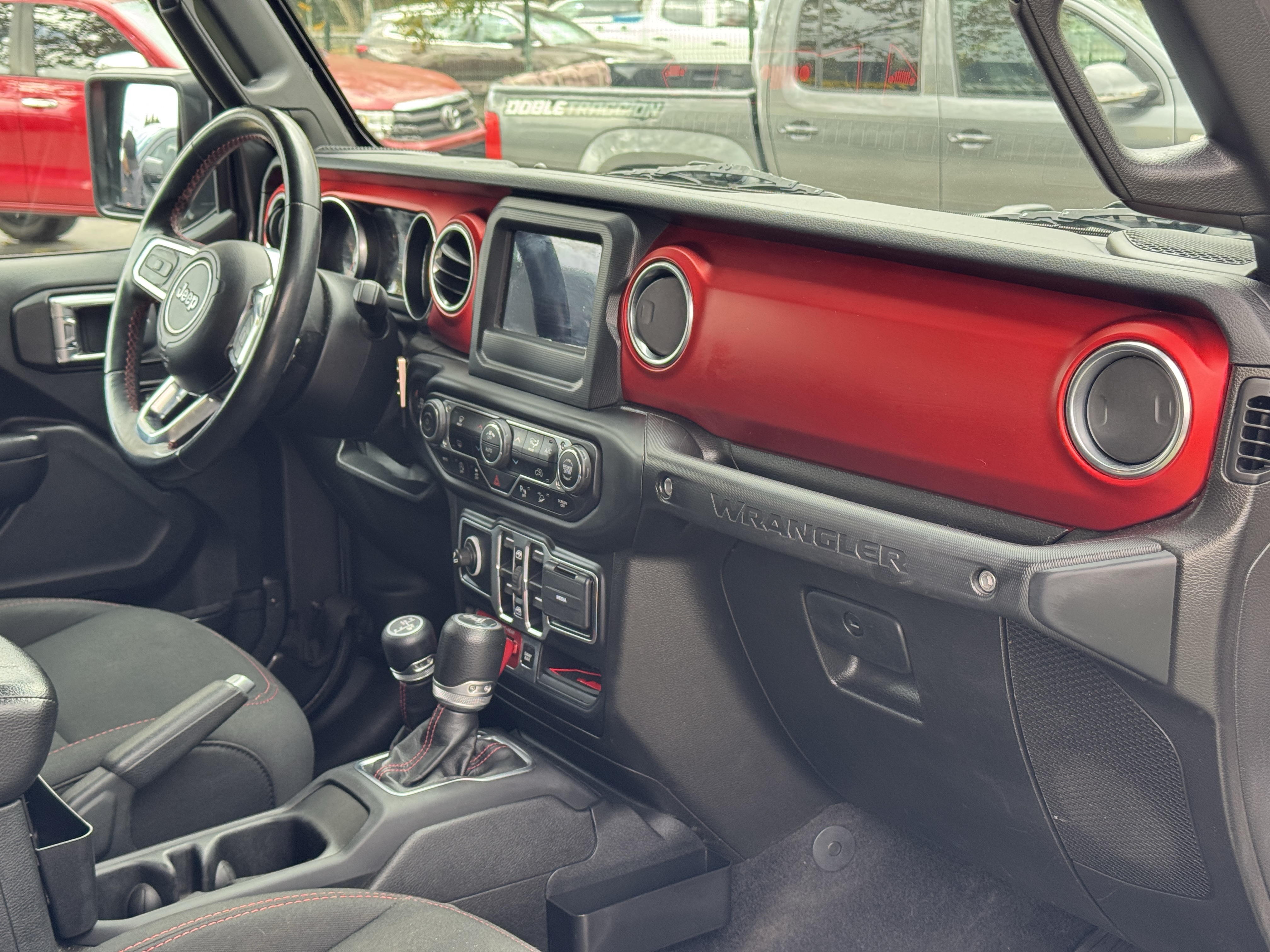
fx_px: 1761
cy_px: 476
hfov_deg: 39.7
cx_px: 635
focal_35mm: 48
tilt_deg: -13.8
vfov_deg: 30.3
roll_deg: +2.6
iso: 100
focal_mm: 6.76
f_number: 1.78
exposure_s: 1/89
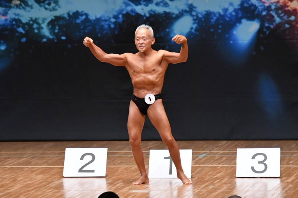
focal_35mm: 300
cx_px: 149
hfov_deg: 6.9
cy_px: 99
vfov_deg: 4.6
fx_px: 2482
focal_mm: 200
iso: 6400
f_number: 5.6
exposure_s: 1/400
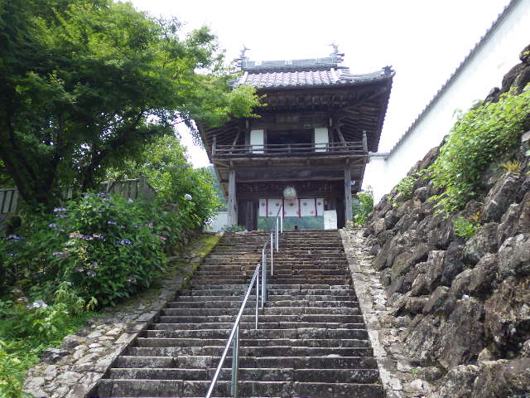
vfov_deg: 36.8
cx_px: 265
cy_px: 199
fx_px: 597
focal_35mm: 39
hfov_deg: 47.9
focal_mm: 6.9
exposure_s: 1/400
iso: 125
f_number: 3.7
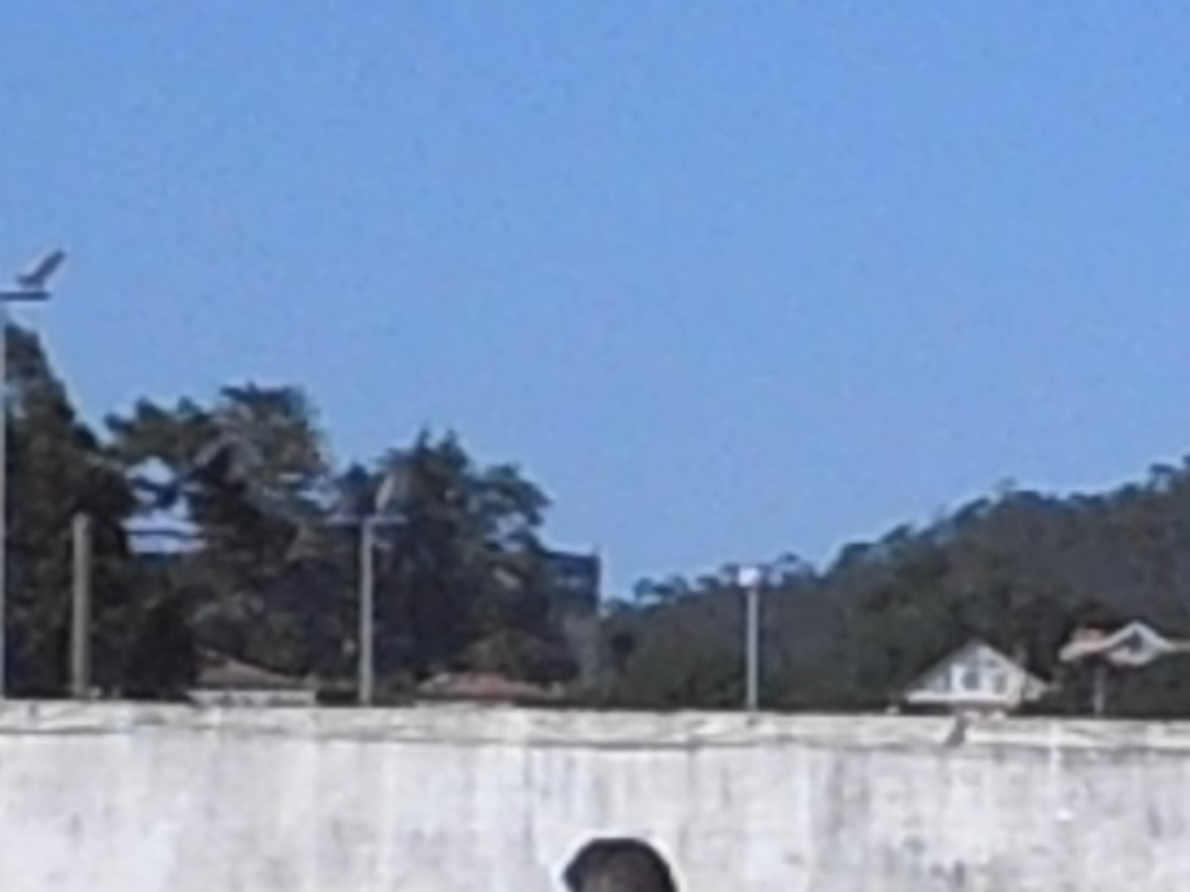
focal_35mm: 331
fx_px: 11379
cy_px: 1318
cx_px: 1155
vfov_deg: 4.5
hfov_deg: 6.0
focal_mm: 15.51
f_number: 13
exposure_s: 1/640
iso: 400
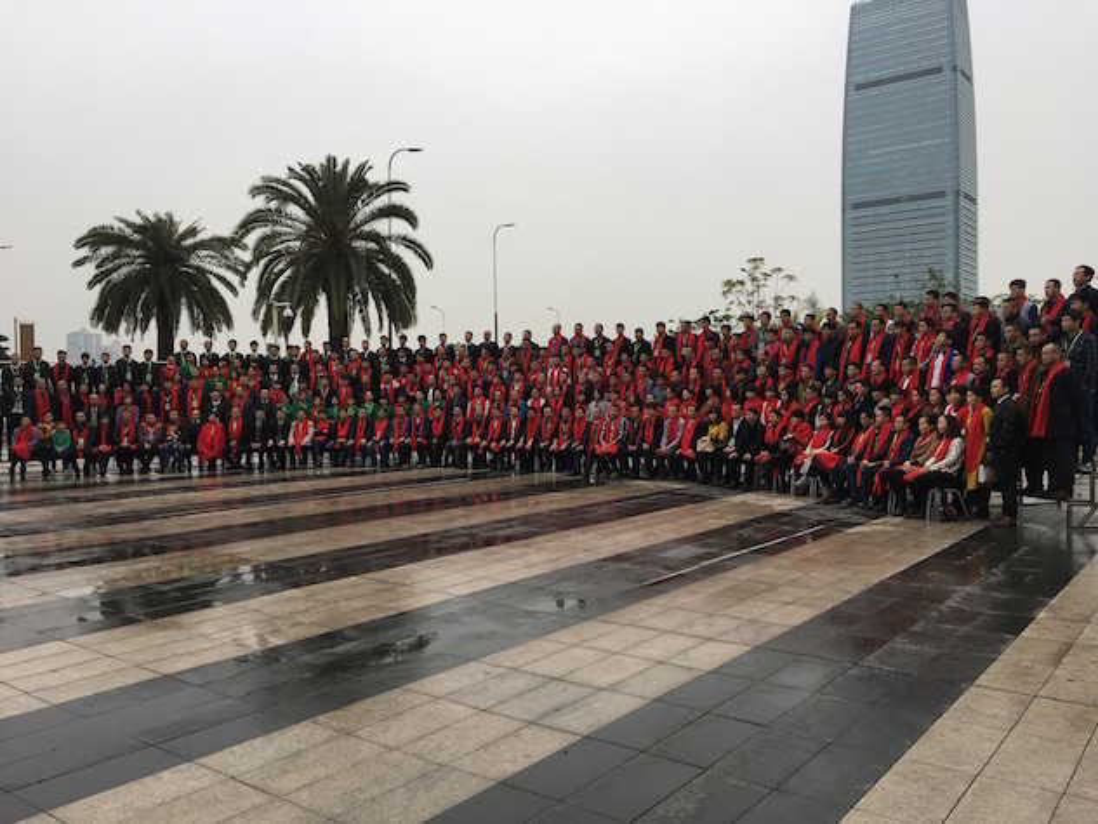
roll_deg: +0.3
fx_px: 920
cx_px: 549
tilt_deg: +0.4
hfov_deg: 61.7
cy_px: 412
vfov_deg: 48.2
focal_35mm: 29
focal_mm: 4.15
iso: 25
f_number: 2.2
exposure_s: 1/469
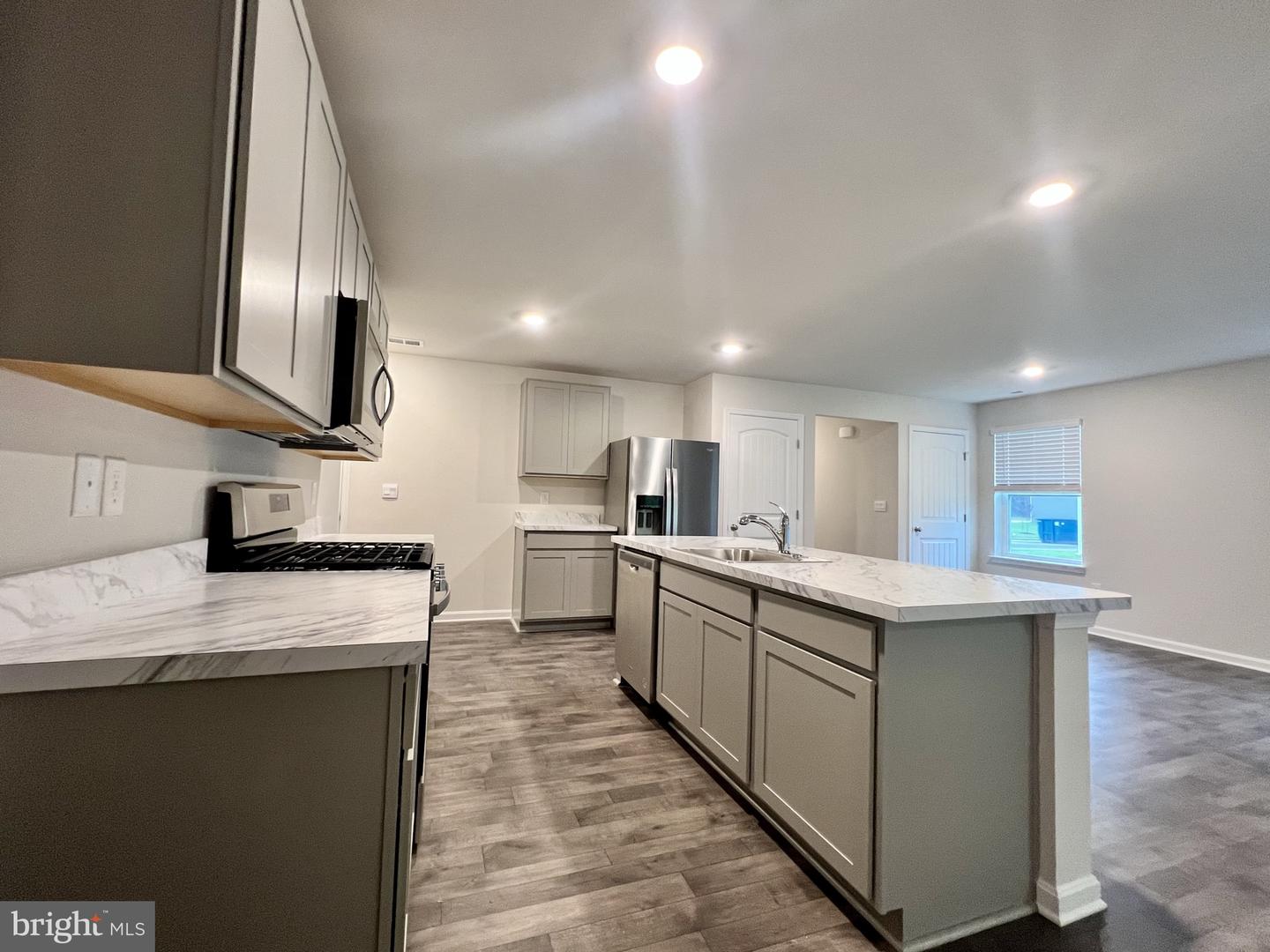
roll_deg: -0.1
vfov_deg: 89.9
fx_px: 477
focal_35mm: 13
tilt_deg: +2.0
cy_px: 476
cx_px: 635
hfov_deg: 106.2
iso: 250
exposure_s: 1/60
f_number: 1.8
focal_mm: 1.57
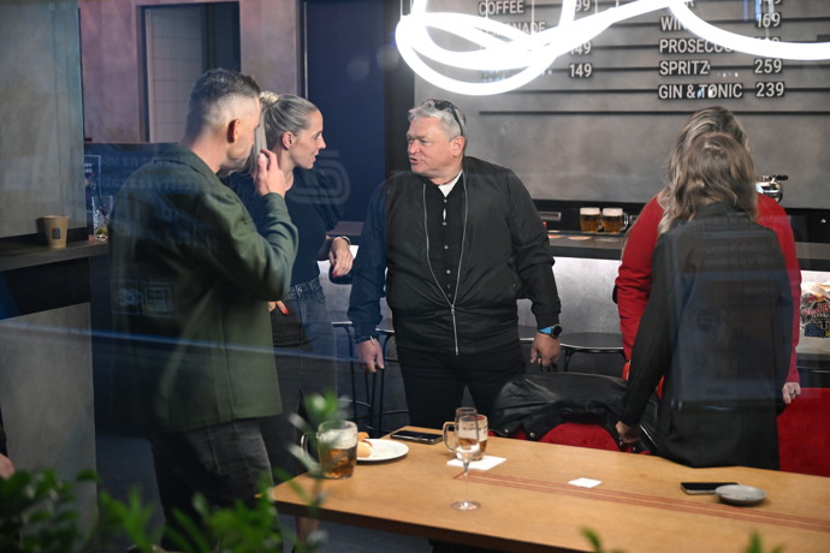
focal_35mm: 54
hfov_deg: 36.9
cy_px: 276
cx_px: 415
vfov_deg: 25.1
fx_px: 1245
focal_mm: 54
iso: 4000
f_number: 2.8
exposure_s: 1/400
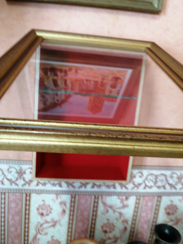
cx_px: 92
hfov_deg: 51.4
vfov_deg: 65.3
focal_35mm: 27
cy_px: 122
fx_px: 190
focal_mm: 3.95
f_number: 1.8
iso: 400
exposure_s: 1/50
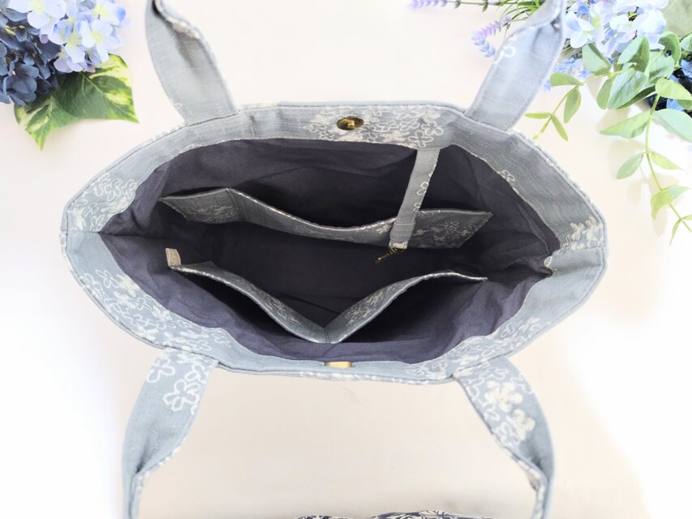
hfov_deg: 73.9
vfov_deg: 58.9
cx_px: 346
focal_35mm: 23
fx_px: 460
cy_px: 260
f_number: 1.9
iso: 484
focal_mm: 5.5
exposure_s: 1/40
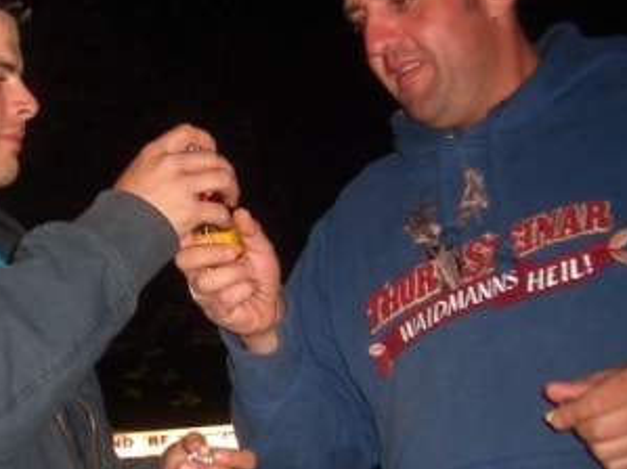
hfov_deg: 24.5
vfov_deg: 19.5
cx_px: -34
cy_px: 335
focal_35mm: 75
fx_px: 1358
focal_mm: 5.8
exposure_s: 1/40
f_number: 2.6
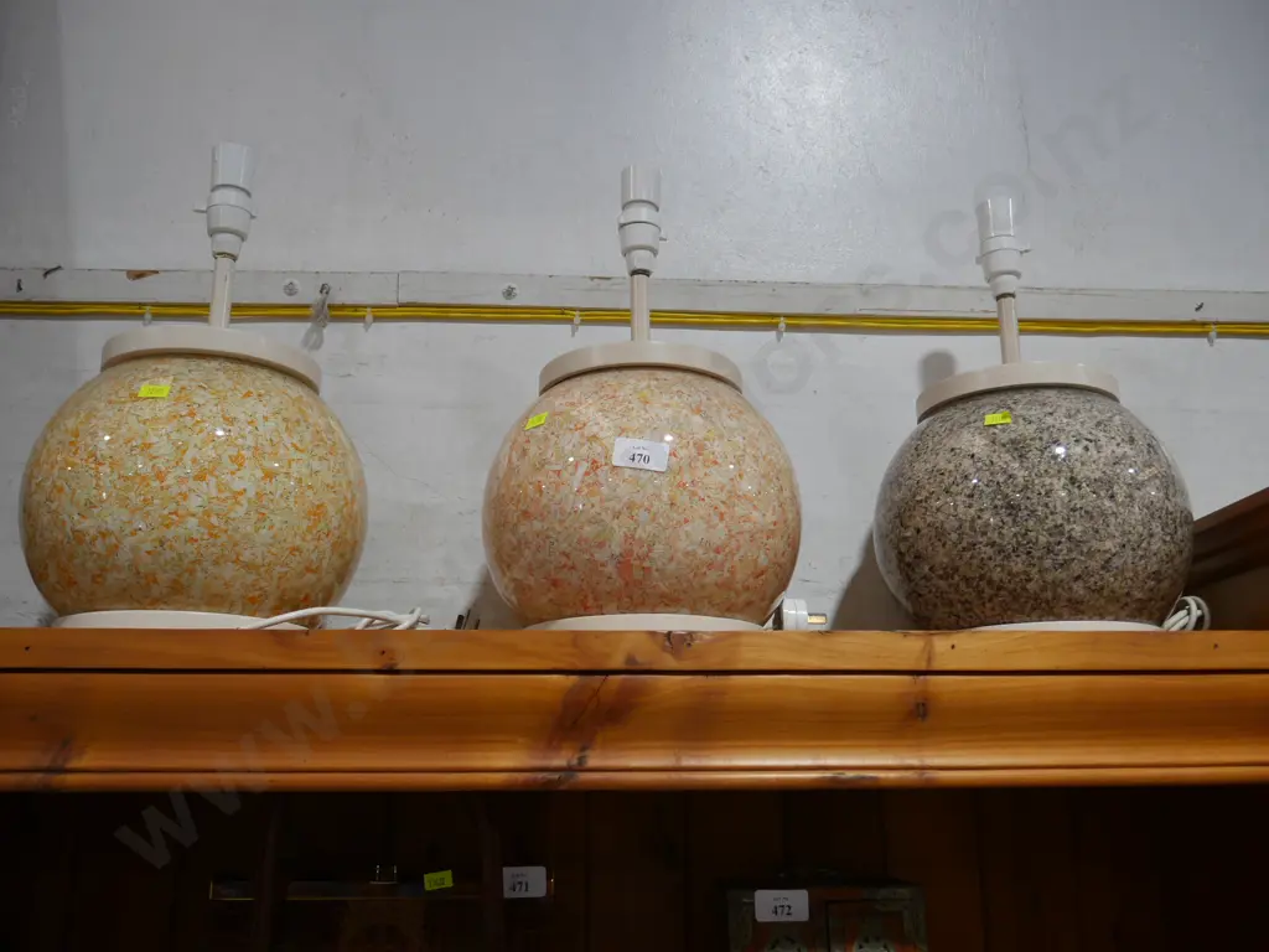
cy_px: 476
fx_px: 1173
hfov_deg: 56.8
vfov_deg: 44.2
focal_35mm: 32
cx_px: 634
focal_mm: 16
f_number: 3.6
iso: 320
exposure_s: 1/60
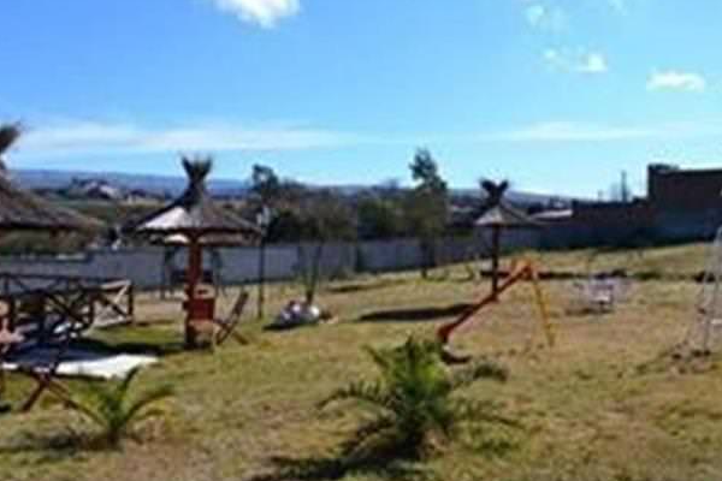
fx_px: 722
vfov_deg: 36.7
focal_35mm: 36
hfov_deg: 53.1
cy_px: 182
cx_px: 357
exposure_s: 1/500
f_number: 11
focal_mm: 18
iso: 400
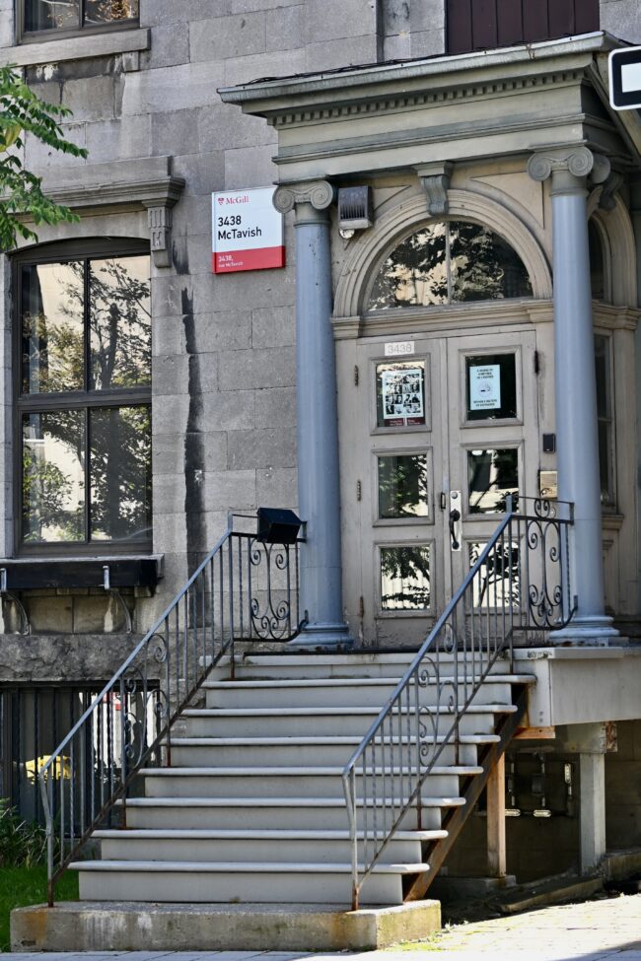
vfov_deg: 27.0
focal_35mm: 75
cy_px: 480
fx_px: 2003
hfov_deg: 18.2
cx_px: 320
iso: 280
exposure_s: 1/250
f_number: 4.5
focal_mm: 50
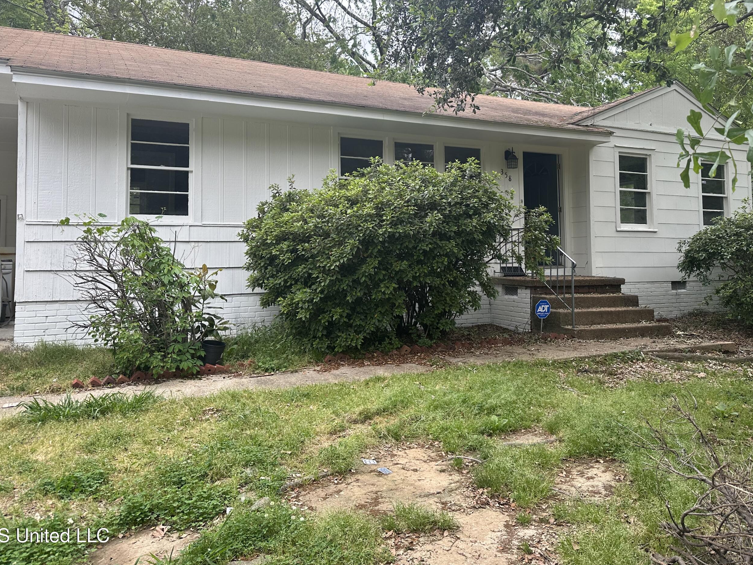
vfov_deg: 47.9
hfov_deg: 61.4
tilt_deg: +3.4
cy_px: 225
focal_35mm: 29
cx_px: 424
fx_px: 631
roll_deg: +0.0
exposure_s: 1/535
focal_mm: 6.86
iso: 80
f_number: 1.78
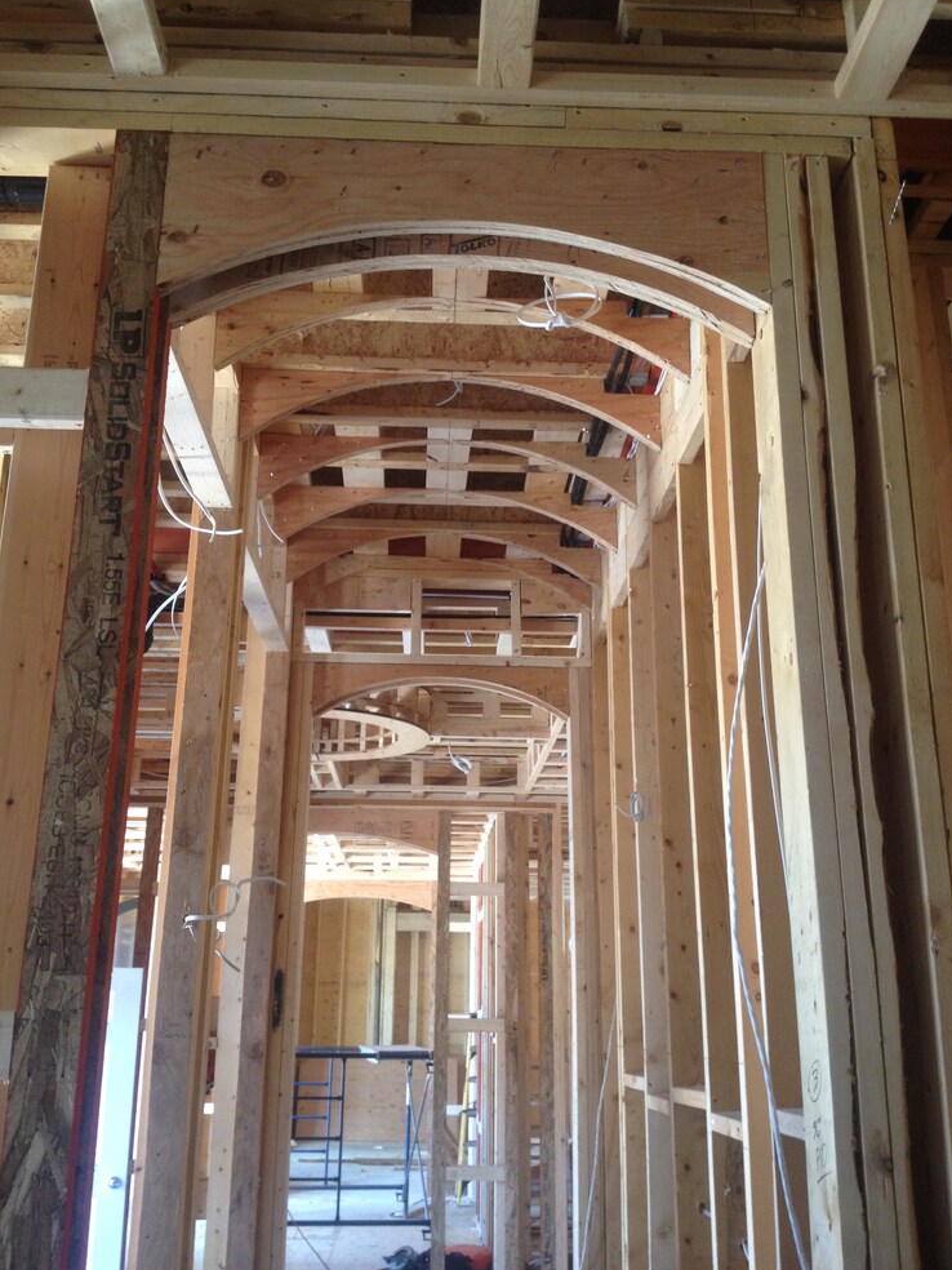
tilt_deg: +18.4
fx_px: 1320
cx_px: 469
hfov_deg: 39.7
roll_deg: -1.4
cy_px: 620
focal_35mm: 36
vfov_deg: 51.3
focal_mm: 4.28
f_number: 2.4
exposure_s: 1/20
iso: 80
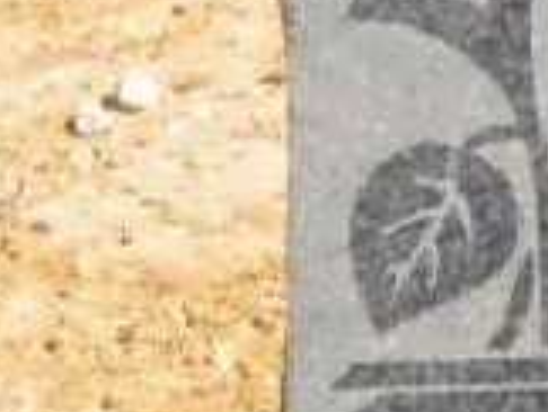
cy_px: -17
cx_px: 1904
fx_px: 7975
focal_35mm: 503
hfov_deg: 3.8
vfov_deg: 3.0
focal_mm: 12.3
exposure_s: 1/136
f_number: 6.5
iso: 80
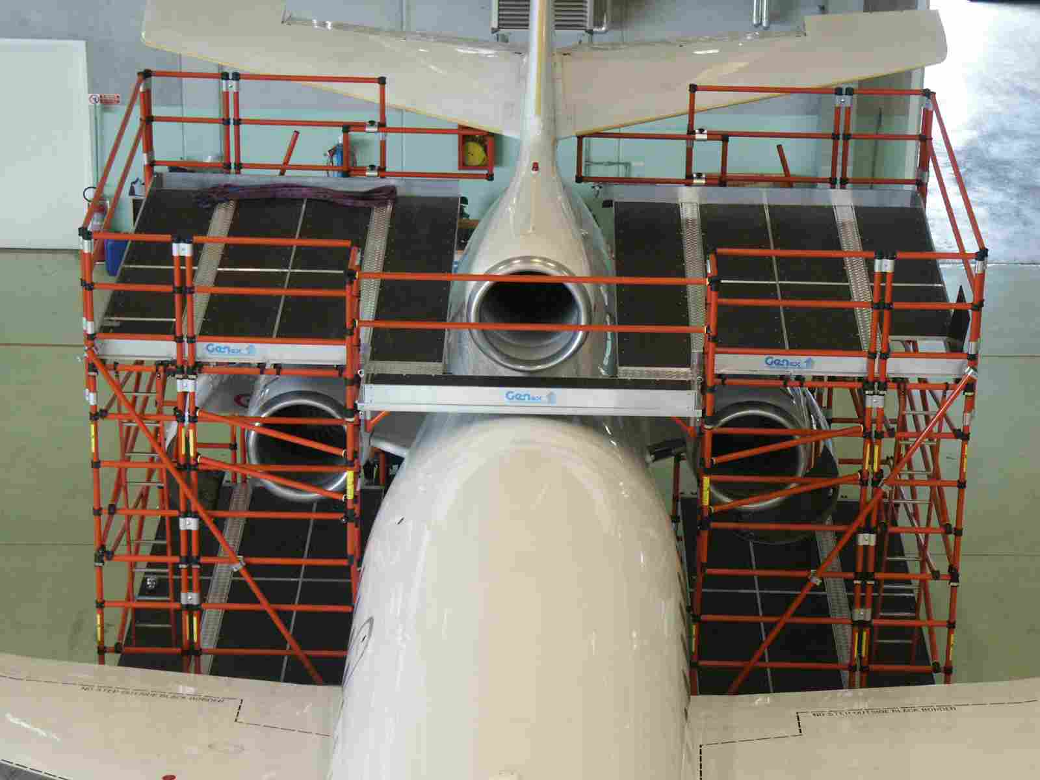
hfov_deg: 17.7
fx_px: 3335
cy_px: 390
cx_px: 520
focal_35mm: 111
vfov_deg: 13.3
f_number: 3.5
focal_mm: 27.47
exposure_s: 1/45
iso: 200
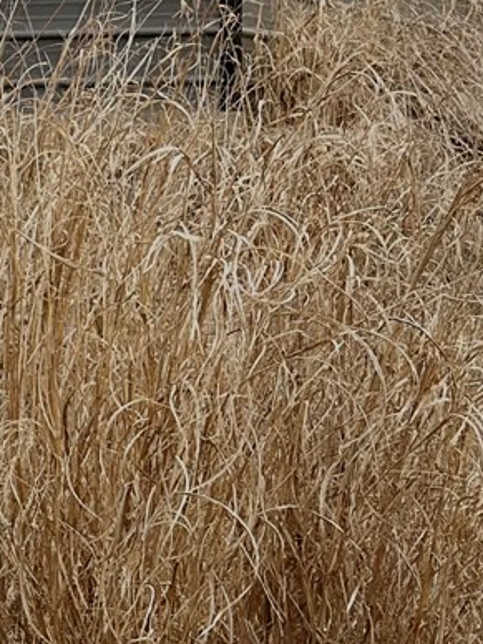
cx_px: -335
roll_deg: +0.1
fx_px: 3237
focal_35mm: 174
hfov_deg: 8.3
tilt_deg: +2.8
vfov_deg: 11.3
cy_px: 58
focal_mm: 6.76
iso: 64
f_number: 1.78
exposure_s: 1/2545
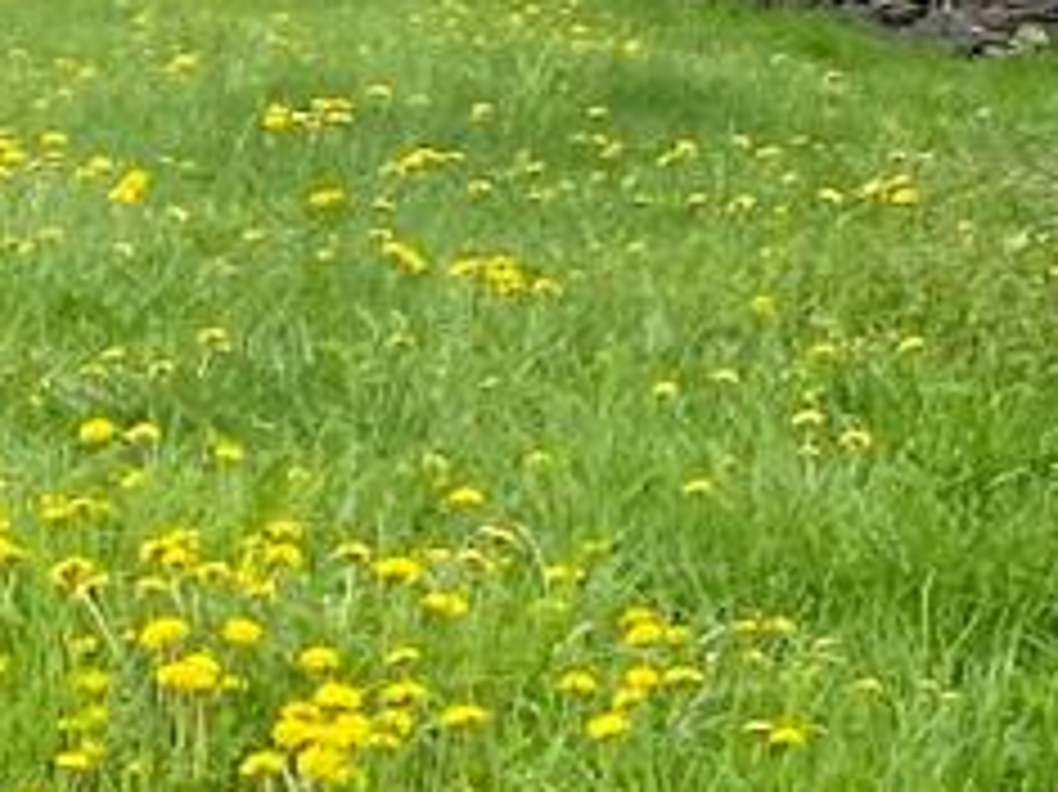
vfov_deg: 8.9
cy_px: -4
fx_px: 5071
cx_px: 2044
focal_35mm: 166
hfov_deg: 10.9
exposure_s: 1/1395
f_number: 1.8
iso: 32
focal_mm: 4.25
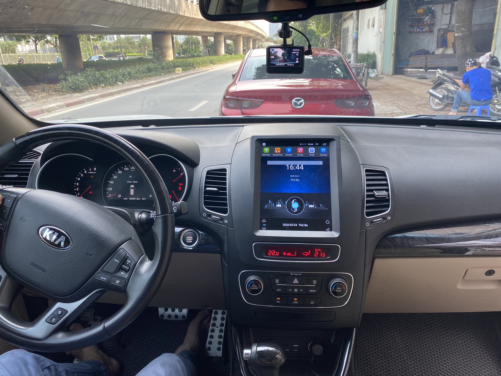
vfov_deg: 53.1
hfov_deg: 67.3
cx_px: 250
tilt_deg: -18.6
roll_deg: +2.2
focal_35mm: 26
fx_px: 376
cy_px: 188
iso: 64
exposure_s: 1/122
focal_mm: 4.25
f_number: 1.8
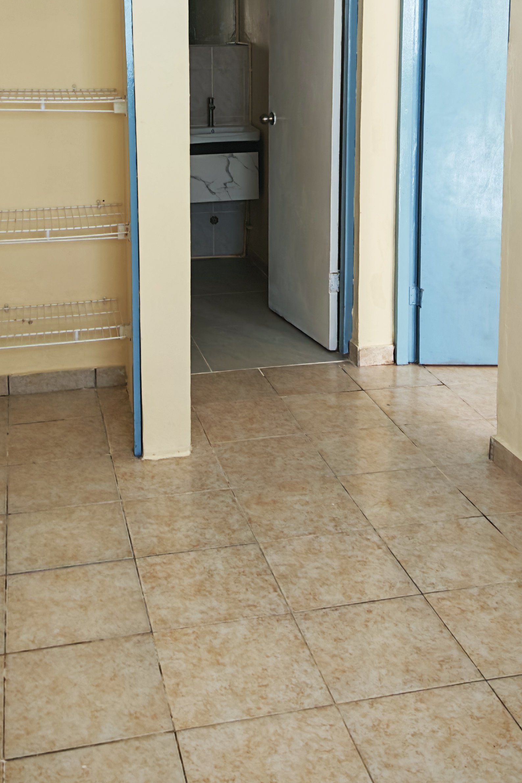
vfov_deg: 43.5
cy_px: 166
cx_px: 247
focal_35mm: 43
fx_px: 935
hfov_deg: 31.2
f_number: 2
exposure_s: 1/42
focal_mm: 6.83
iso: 400
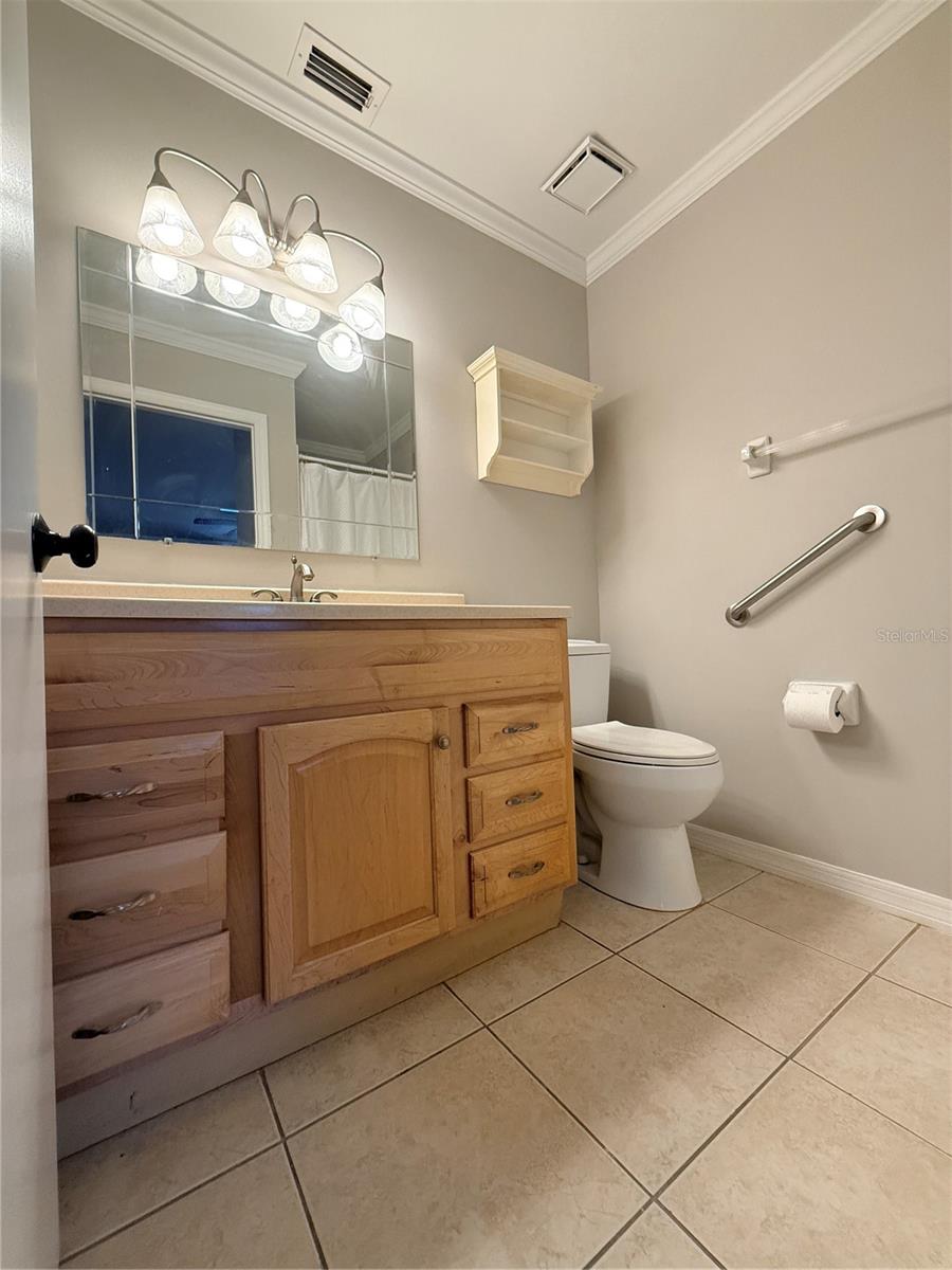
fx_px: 513
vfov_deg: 102.1
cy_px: 635
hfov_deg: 85.7
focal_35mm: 14
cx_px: 476
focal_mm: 2.22
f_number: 2.2
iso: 250
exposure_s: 1/120
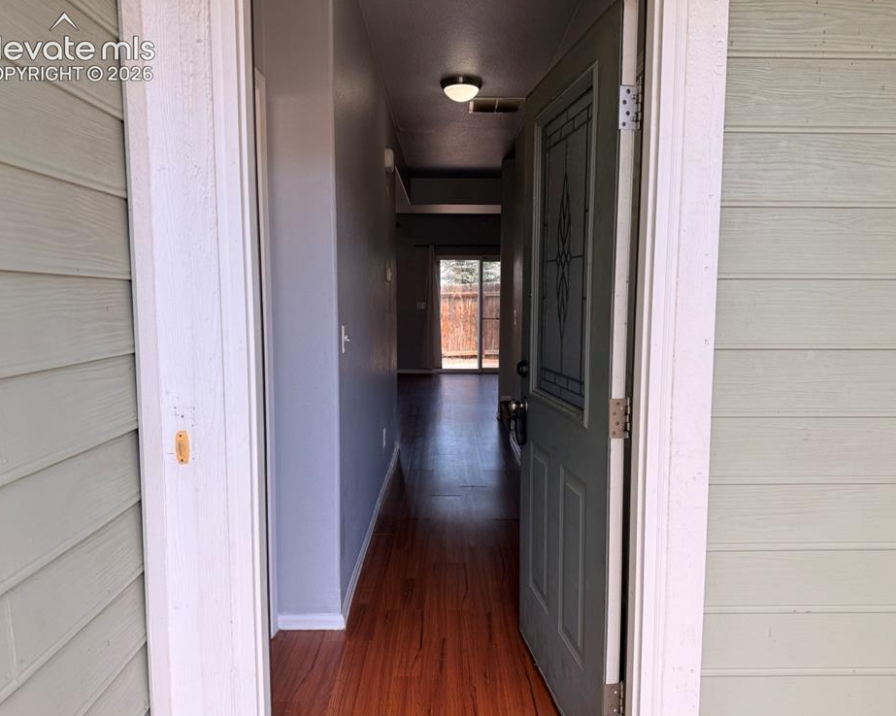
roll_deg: -0.8
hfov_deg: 66.0
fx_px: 689
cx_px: 462
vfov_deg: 54.9
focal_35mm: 26
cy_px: 368
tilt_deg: -5.4
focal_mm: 6.76
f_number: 1.78
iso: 100
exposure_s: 1/271
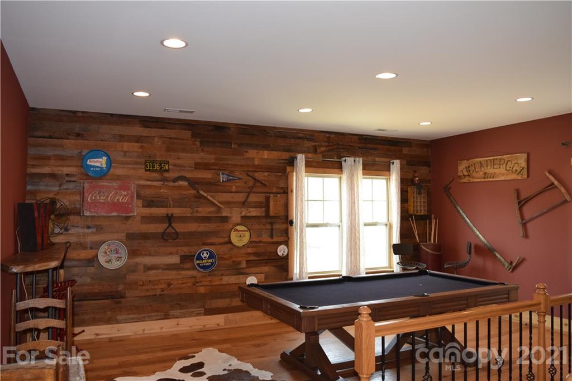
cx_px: 286
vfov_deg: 47.9
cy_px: 190
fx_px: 429
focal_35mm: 27
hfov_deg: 67.4
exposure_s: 1/125
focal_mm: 18
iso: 800
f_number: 5.6
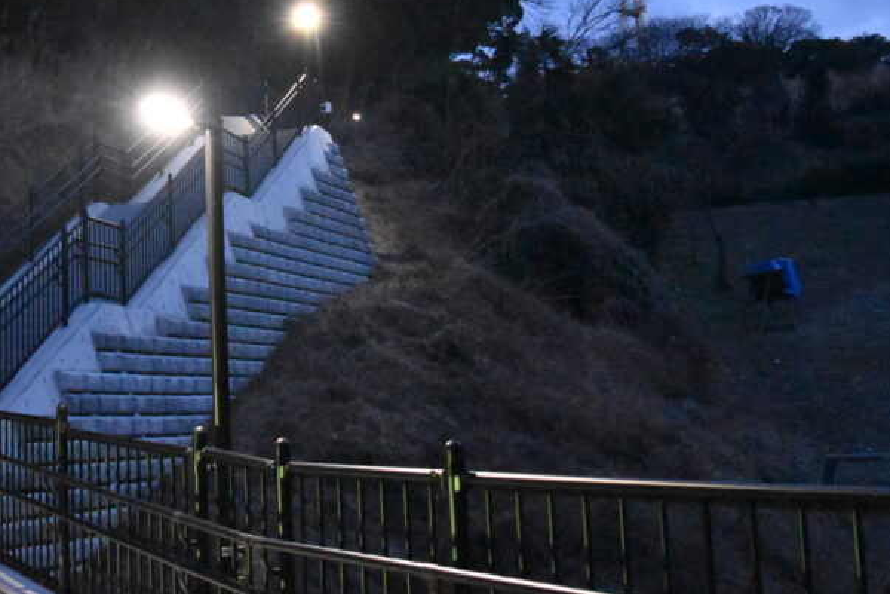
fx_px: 1335
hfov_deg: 35.9
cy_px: 193
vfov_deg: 24.9
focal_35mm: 54
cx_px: 200
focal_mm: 18
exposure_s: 1/15
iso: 12800
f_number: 3.5
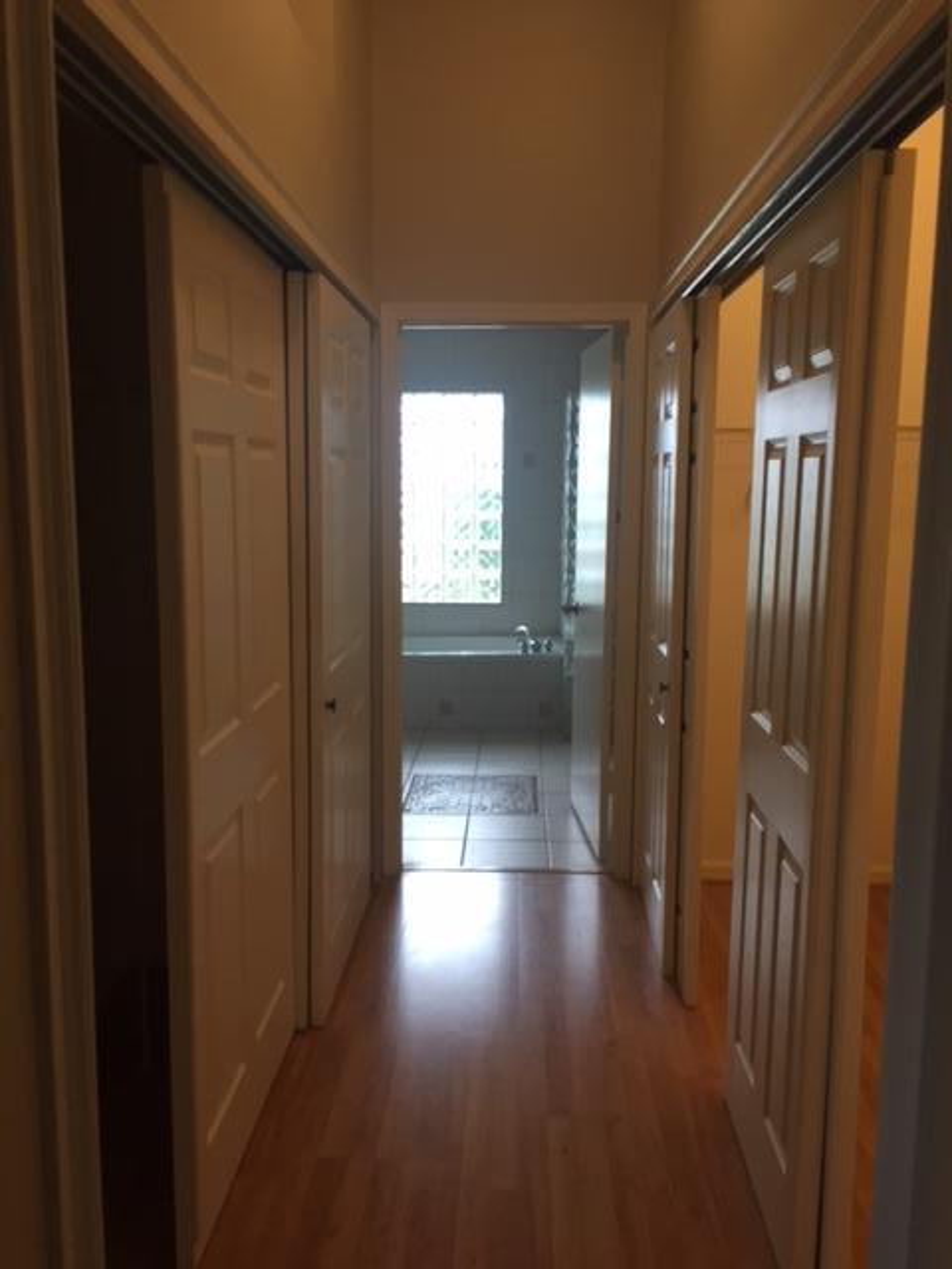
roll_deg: -2.2
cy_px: 634
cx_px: 476
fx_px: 1063
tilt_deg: -3.3
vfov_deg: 61.7
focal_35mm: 29
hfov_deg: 48.2
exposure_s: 1/30
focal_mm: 4.15
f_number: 2.2
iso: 64
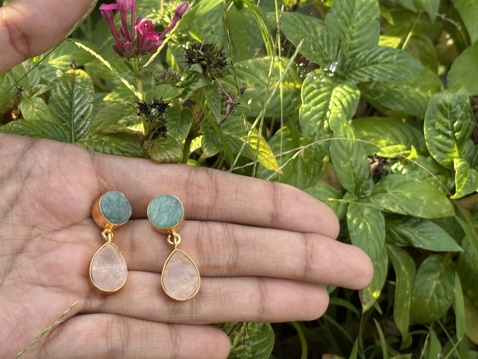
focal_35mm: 75
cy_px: 211
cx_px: 141
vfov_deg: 19.6
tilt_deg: -32.2
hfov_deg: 25.8
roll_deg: -6.1
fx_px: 1036
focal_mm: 5.96
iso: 32
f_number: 1.6
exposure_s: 1/234
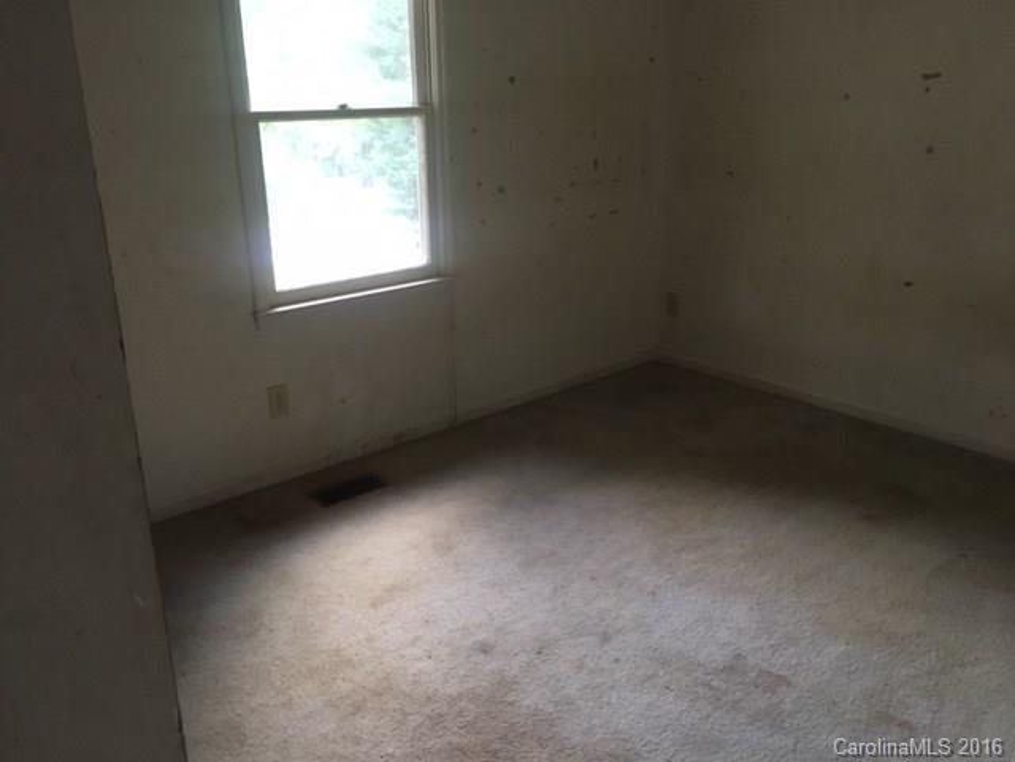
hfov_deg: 61.7
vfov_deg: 48.2
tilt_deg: -18.3
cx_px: 508
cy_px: 381
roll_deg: -0.6
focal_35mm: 29
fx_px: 850
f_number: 2.2
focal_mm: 4.15
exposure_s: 1/30
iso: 125
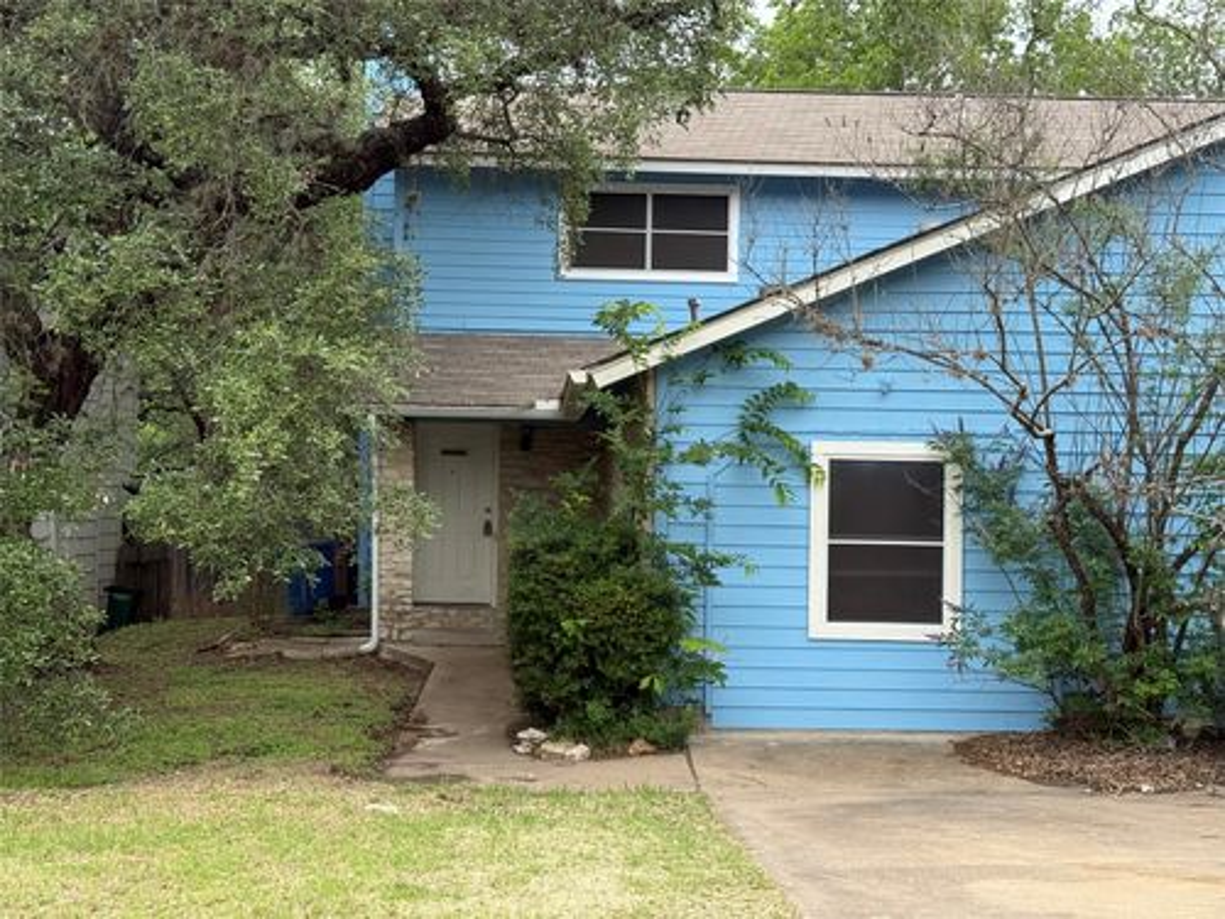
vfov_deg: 30.3
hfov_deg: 39.7
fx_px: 1699
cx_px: 612
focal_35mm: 48
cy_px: 460
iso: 100
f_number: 1.78
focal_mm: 6.76
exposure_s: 1/2146
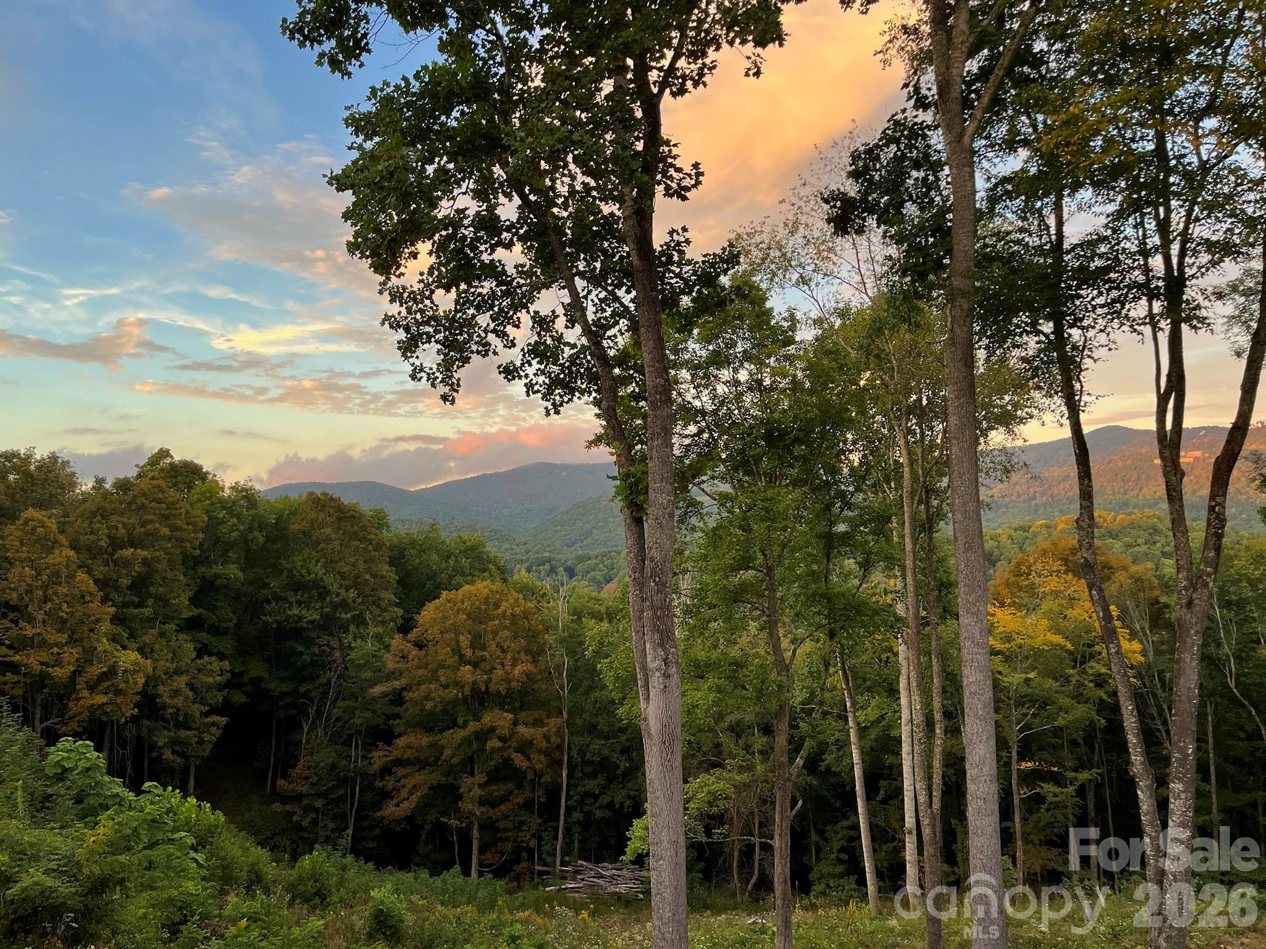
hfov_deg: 67.3
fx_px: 951
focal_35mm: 26
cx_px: 633
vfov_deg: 53.1
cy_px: 474
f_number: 1.6
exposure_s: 1/122
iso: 50
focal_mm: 5.1
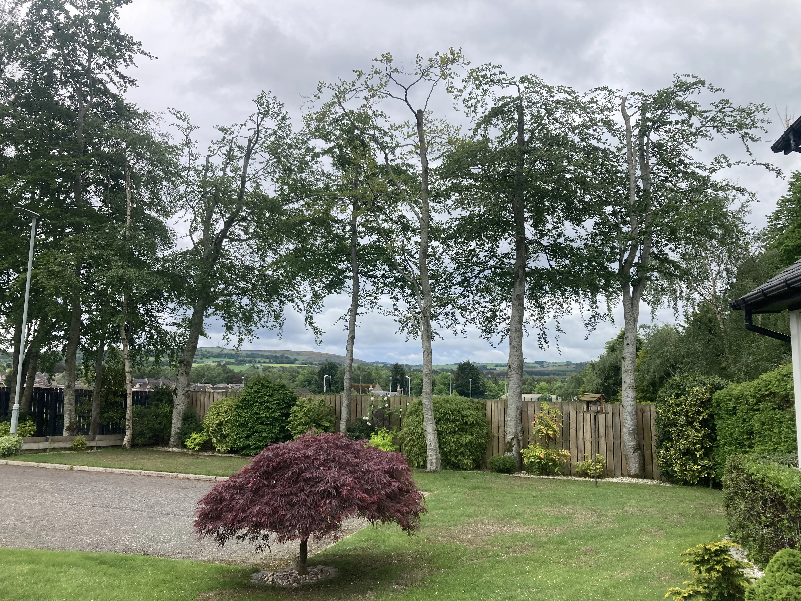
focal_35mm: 28
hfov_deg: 63.4
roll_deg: -1.2
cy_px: 300
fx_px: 648
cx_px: 400
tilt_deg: +6.0
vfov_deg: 49.7
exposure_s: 1/1104
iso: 20
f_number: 1.8
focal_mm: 3.99
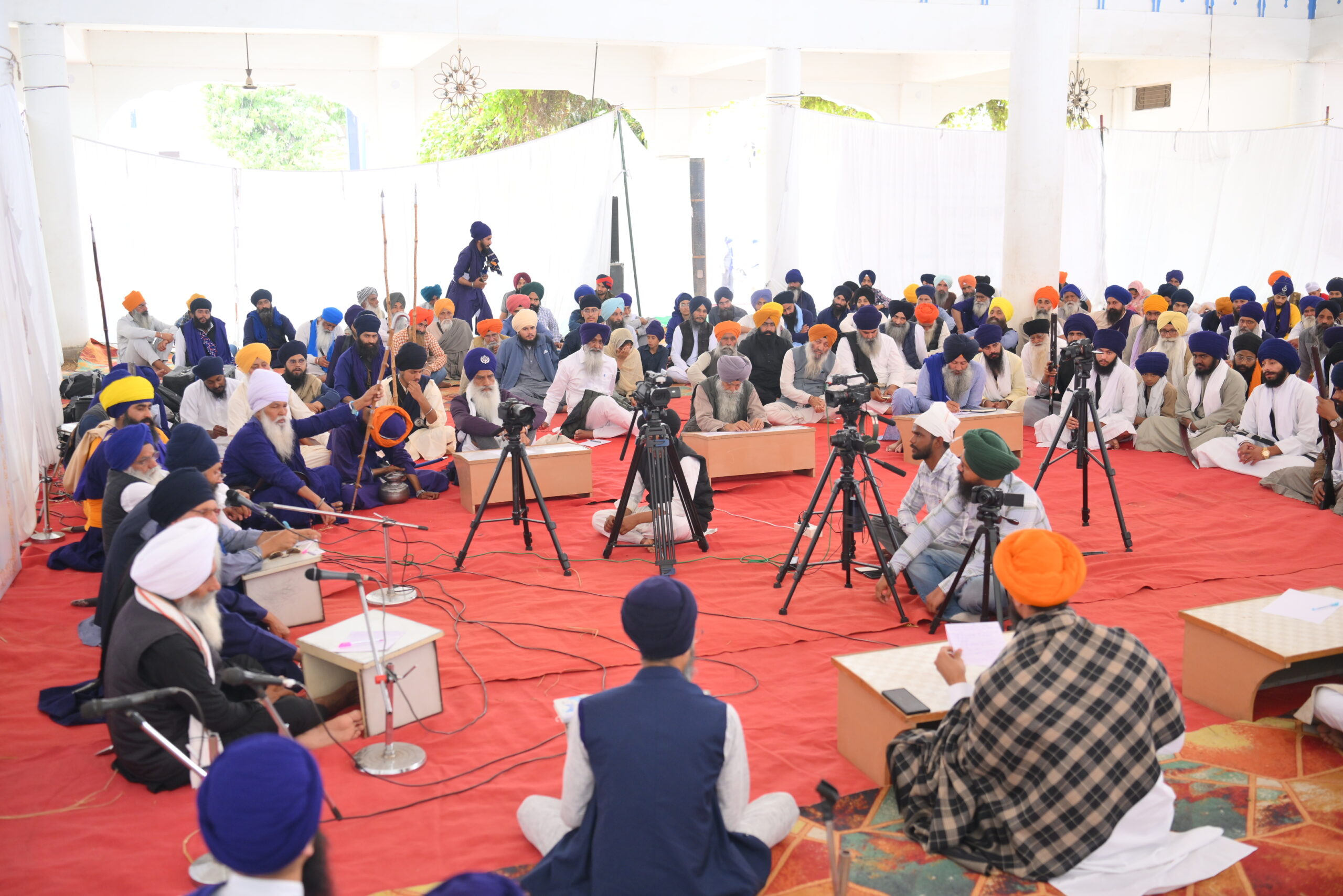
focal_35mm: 35
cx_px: 672
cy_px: 448
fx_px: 1306
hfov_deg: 54.4
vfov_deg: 37.9
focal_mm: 35
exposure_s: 1/200
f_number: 2.5
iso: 640
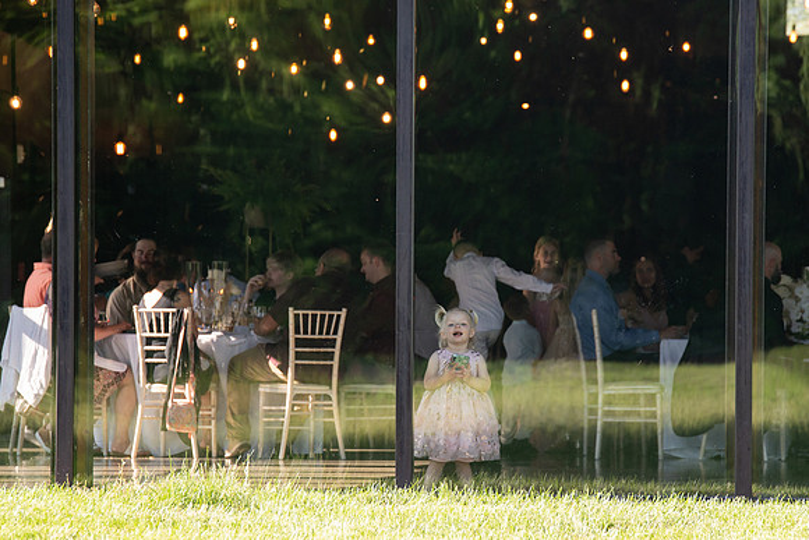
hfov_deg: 8.1
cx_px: 465
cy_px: 331
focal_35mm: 253
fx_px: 5680
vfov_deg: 5.4
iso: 500
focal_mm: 200
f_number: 6.3
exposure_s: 1/250
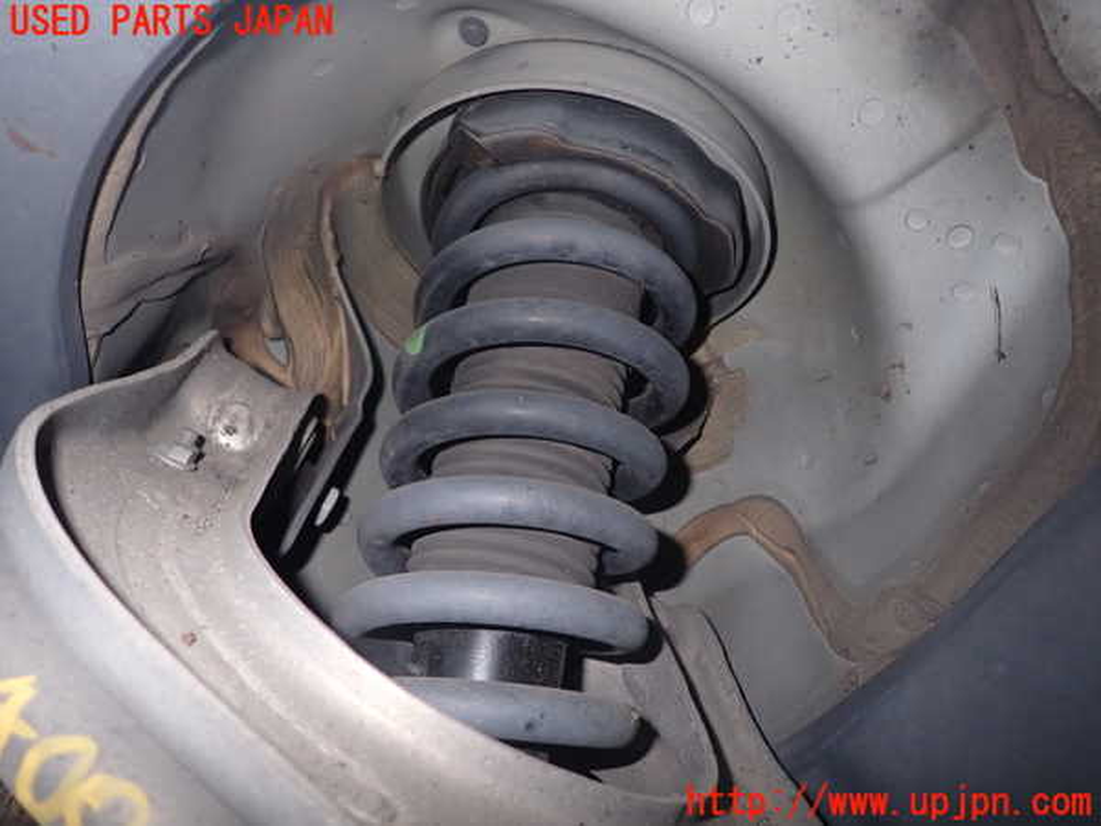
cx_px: 550
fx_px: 795
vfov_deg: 54.9
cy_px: 413
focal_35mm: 25
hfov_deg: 69.4
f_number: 5.6
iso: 250
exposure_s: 1/30
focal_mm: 4.5
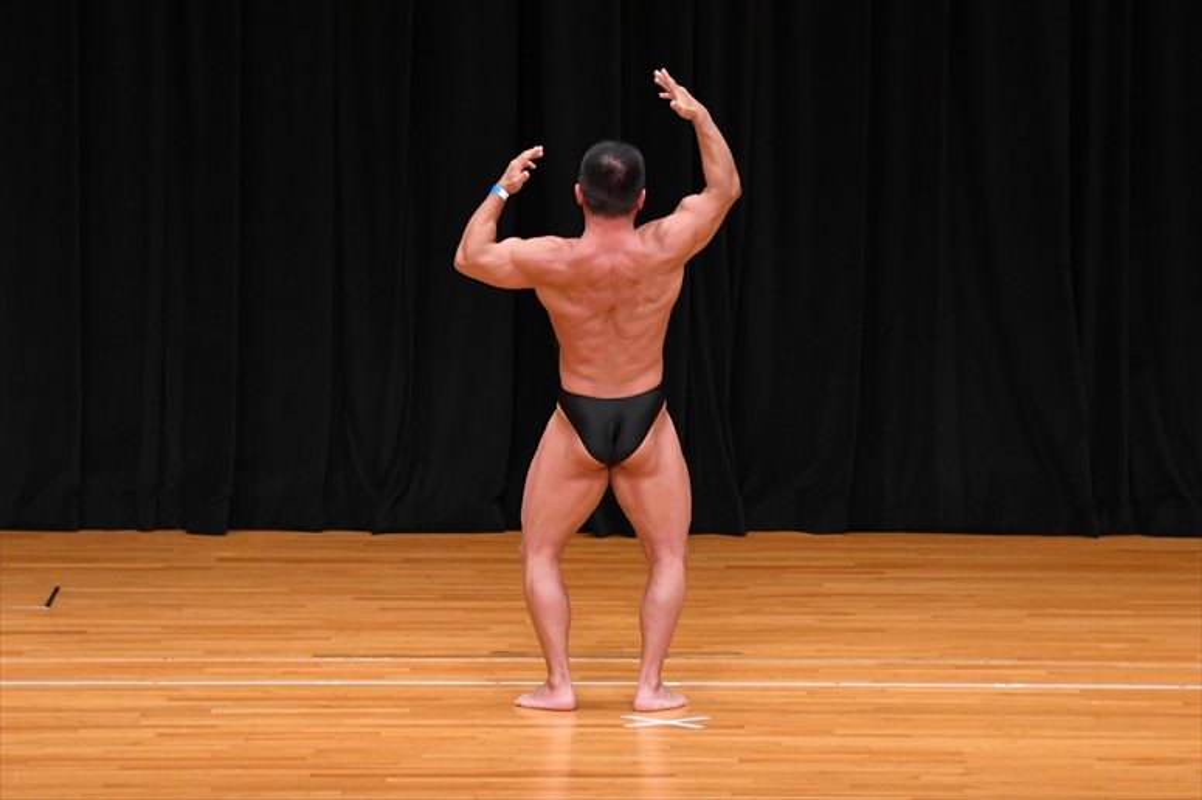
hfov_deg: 8.6
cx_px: 601
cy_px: 400
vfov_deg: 5.7
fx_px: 8010
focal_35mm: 240
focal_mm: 160
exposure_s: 1/400
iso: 3200
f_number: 5.6
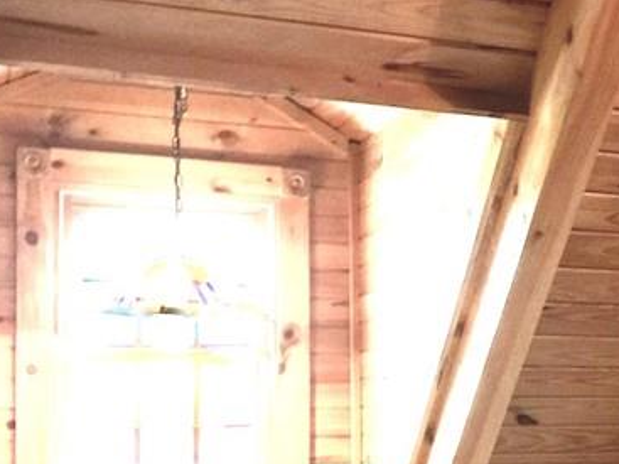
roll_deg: -0.1
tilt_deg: +0.5
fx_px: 1448
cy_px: 402
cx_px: 842
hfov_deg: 21.4
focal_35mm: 81
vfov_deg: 18.0
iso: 64
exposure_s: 1/4
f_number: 2.2
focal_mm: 4.15
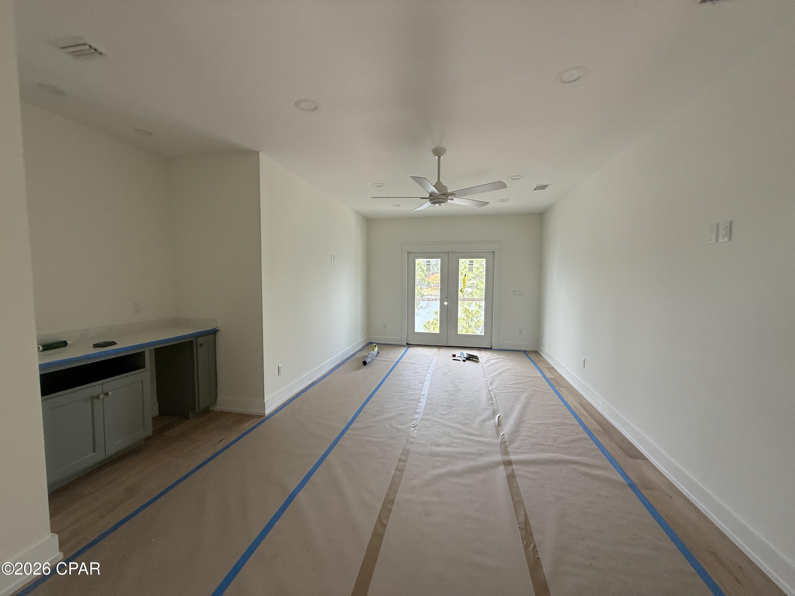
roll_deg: -1.2
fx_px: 322
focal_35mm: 14
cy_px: 298
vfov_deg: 85.7
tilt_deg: -4.1
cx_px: 398
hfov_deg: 102.1
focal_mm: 2.22
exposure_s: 1/103
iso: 64
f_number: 2.2
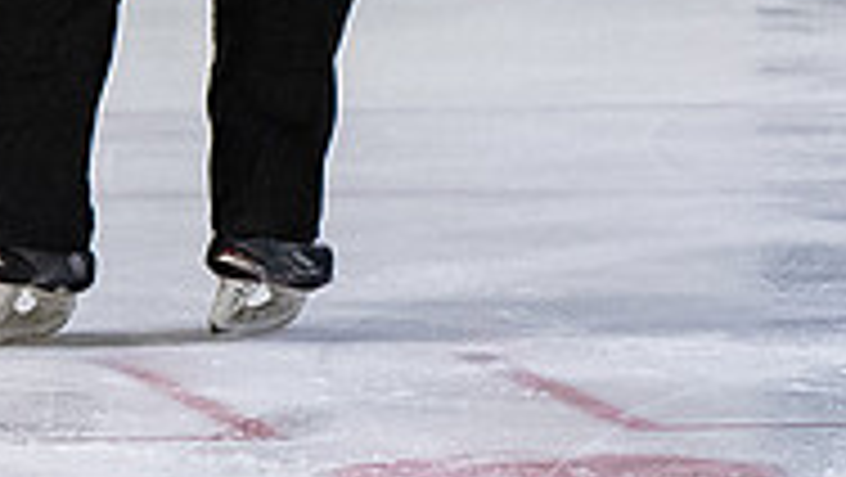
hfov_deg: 2.0
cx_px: 341
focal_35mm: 1096
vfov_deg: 1.1
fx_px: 24600
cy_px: -745
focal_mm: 135
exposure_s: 1/800
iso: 2000
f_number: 3.5
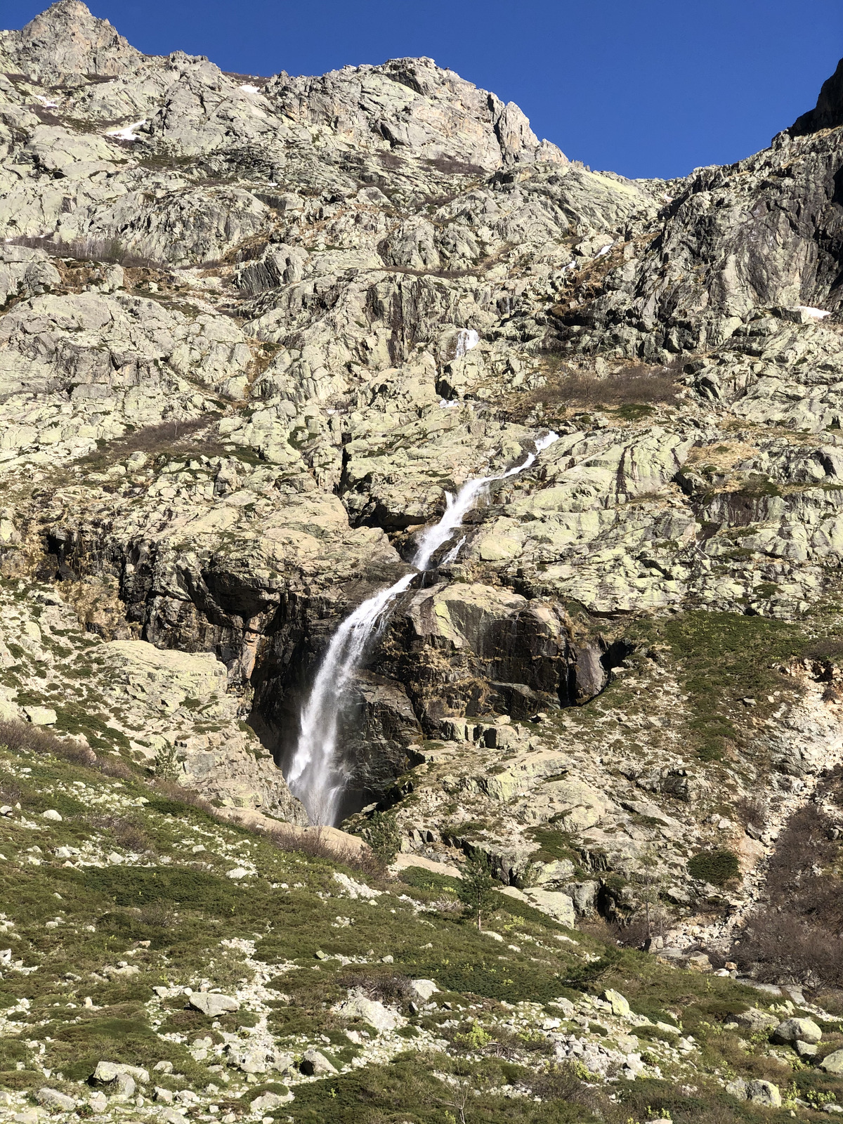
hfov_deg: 28.0
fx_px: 1688
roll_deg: -1.3
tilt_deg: +18.1
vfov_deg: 36.8
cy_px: 562
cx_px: 422
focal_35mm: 52
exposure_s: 1/774
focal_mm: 6
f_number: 2.4
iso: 16
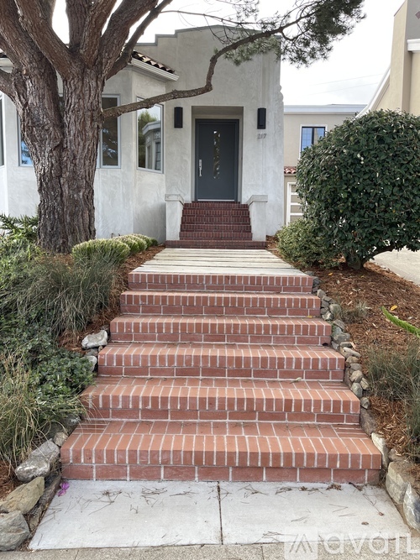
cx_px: 210
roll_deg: -0.9
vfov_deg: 69.4
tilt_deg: -6.5
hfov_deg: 54.9
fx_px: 405
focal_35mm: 25
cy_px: 280
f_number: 1.6
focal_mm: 5.1
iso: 32
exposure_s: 1/433
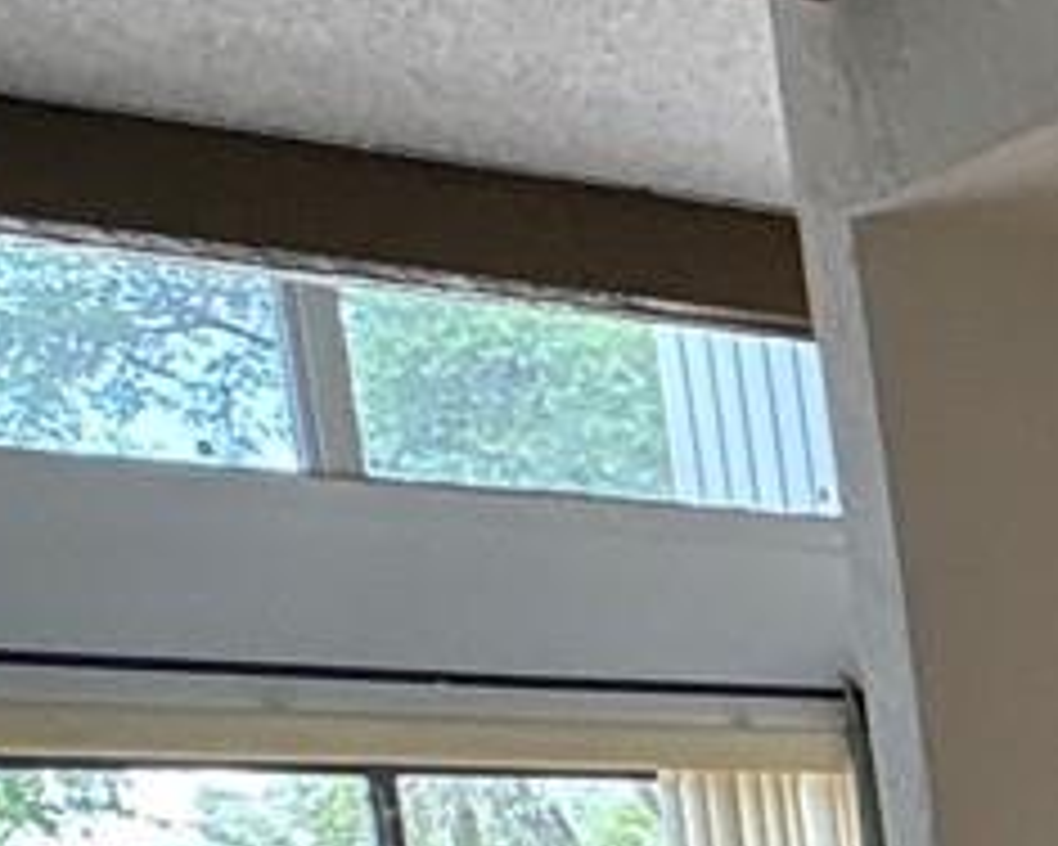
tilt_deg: -7.6
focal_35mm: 93
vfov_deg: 15.1
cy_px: 1350
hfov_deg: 12.9
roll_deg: +2.1
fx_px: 2912
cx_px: 2818
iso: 125
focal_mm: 2.22
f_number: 2.2
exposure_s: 1/60
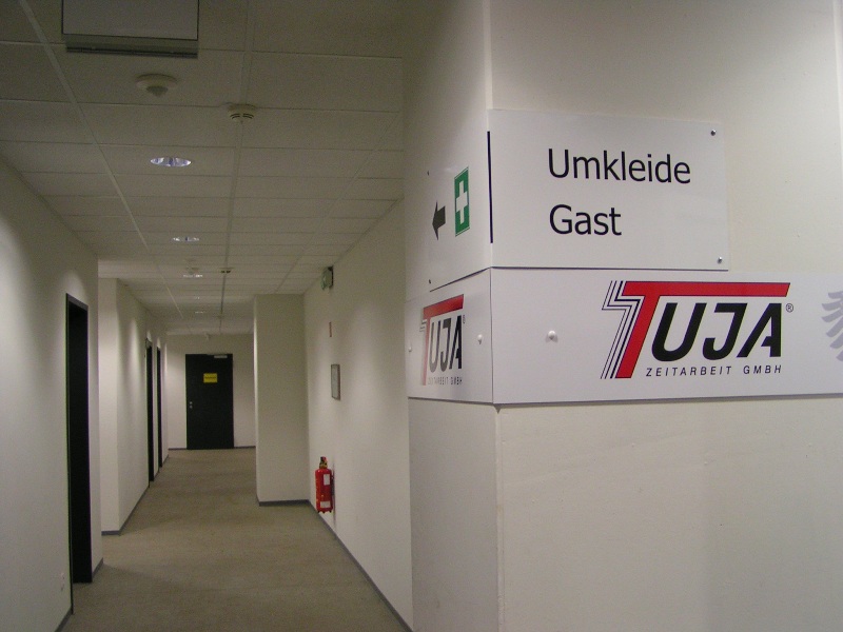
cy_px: 316
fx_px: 925
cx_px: 422
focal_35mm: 38
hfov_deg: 49.0
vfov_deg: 37.7
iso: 125
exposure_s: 1/40
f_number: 2.8
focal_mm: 5.8
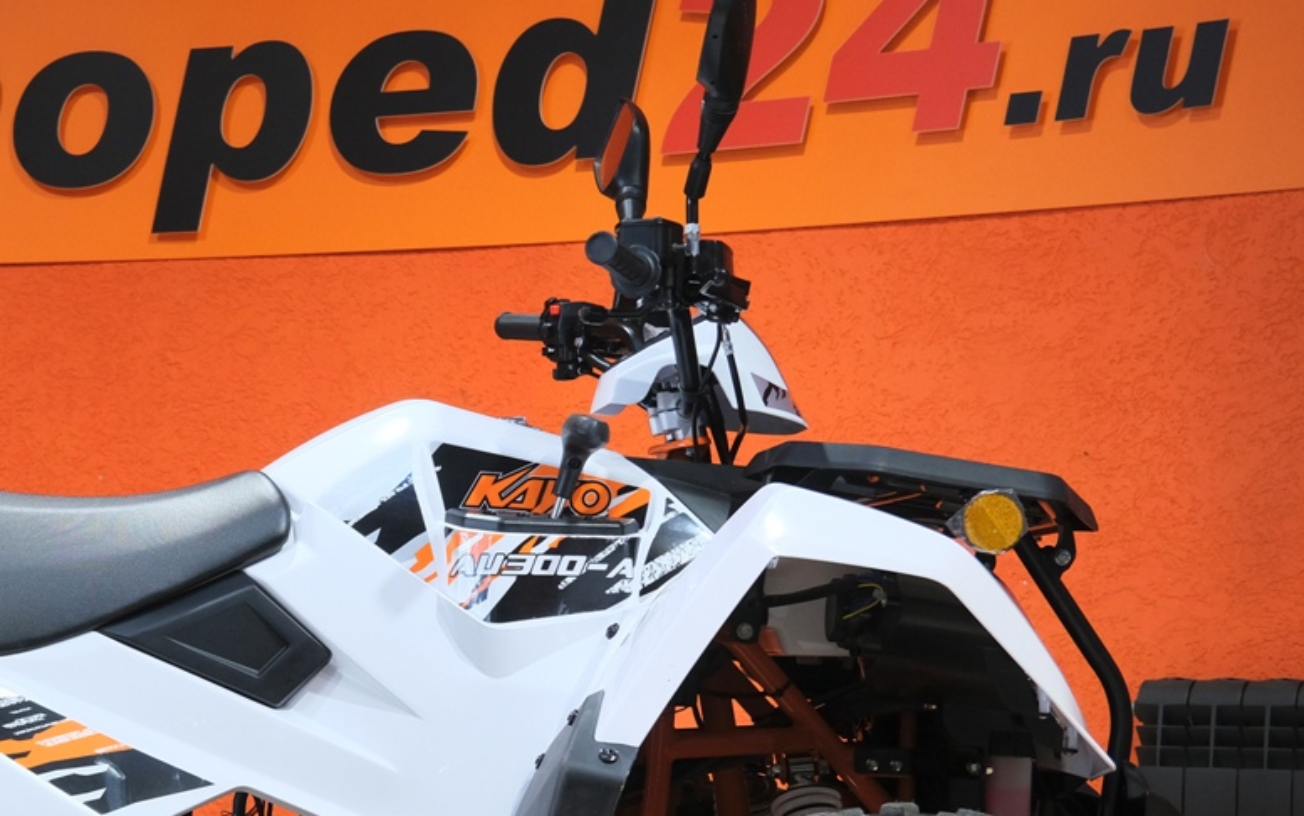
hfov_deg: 23.6
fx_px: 3057
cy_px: 657
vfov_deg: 15.1
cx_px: 200
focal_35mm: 86
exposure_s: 1/100
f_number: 4
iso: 1250
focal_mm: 27.5
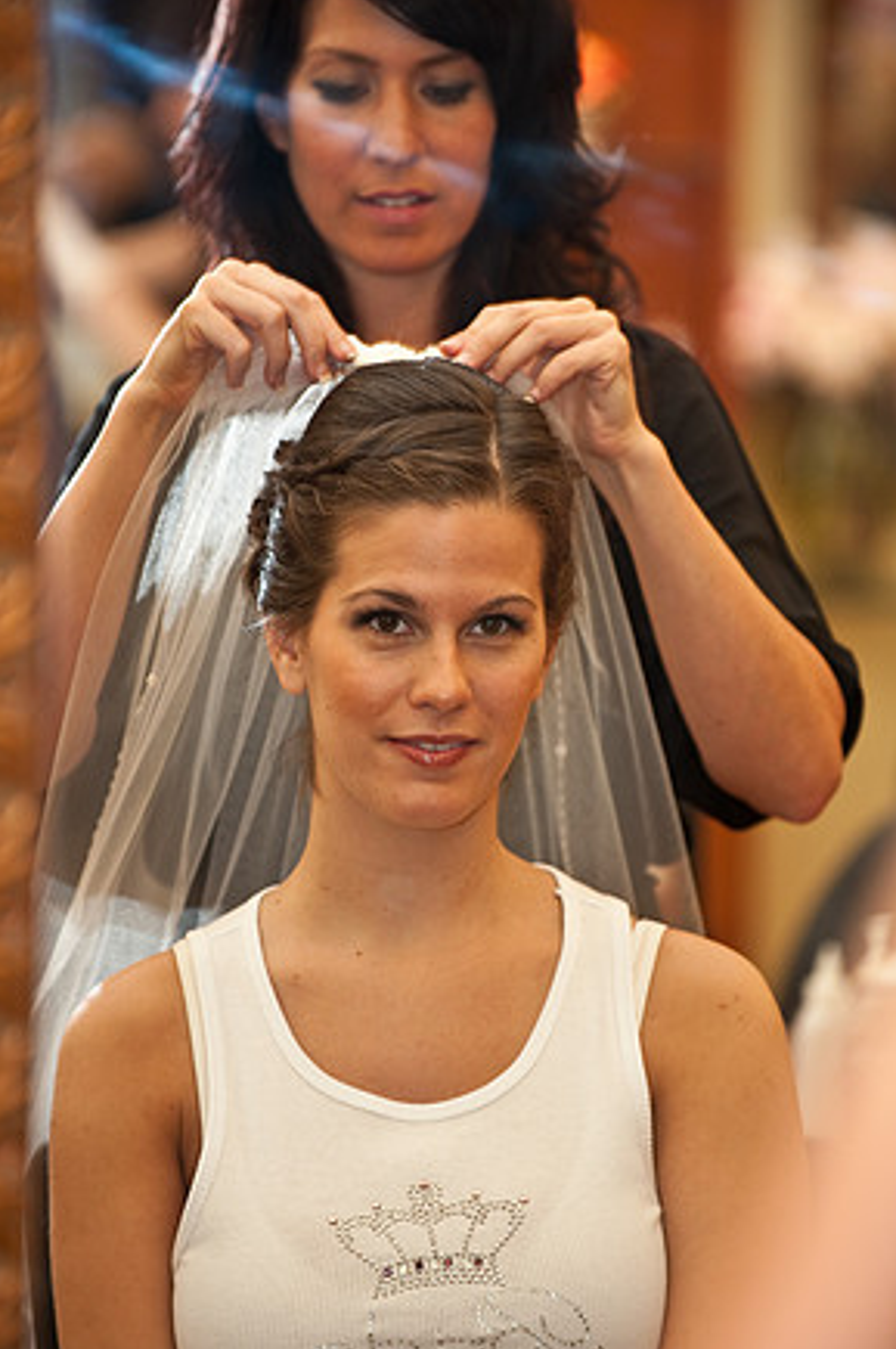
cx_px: 454
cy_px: 692
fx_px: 7746
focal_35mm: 207
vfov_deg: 10.0
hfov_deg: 6.6
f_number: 4
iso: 400
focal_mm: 200
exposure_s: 1/60
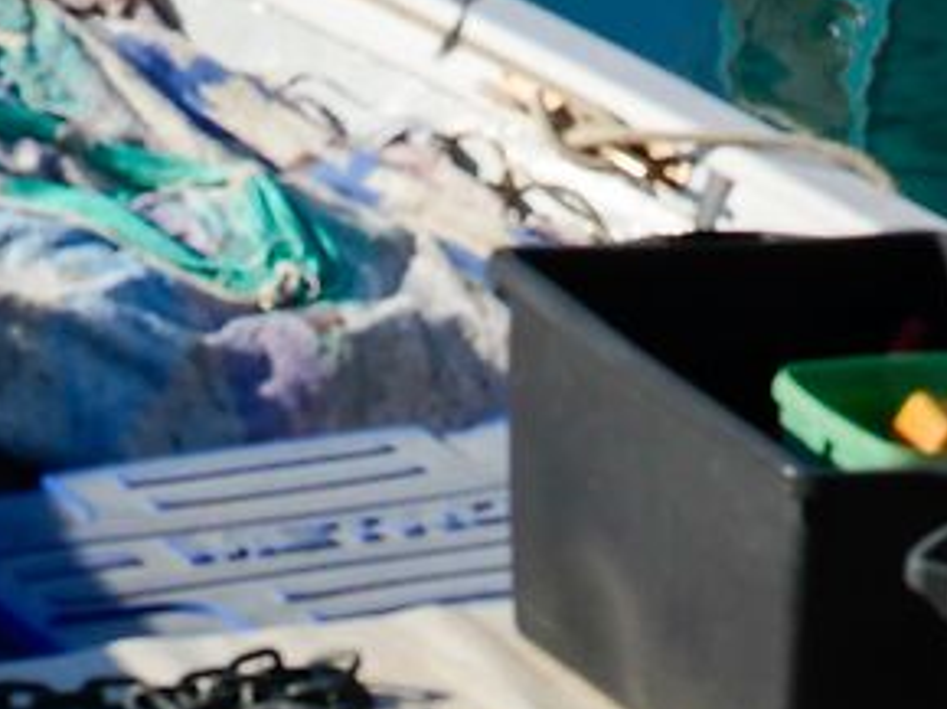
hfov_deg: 5.0
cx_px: 536
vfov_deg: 3.7
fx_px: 10879
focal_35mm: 398
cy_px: 1119
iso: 125
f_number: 13
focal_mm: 50
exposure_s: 1/200
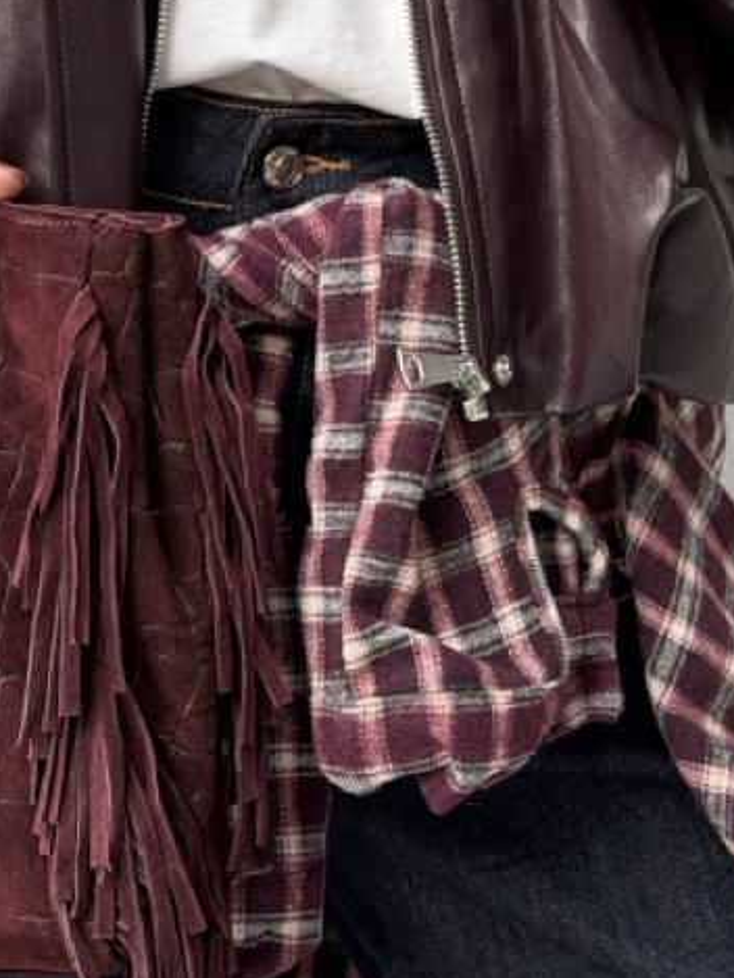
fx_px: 3702
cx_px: 225
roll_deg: +0.1
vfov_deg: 14.7
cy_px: -79
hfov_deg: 11.3
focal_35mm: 131
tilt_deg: -1.7
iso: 125
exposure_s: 1/60
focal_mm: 6.76
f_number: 1.78
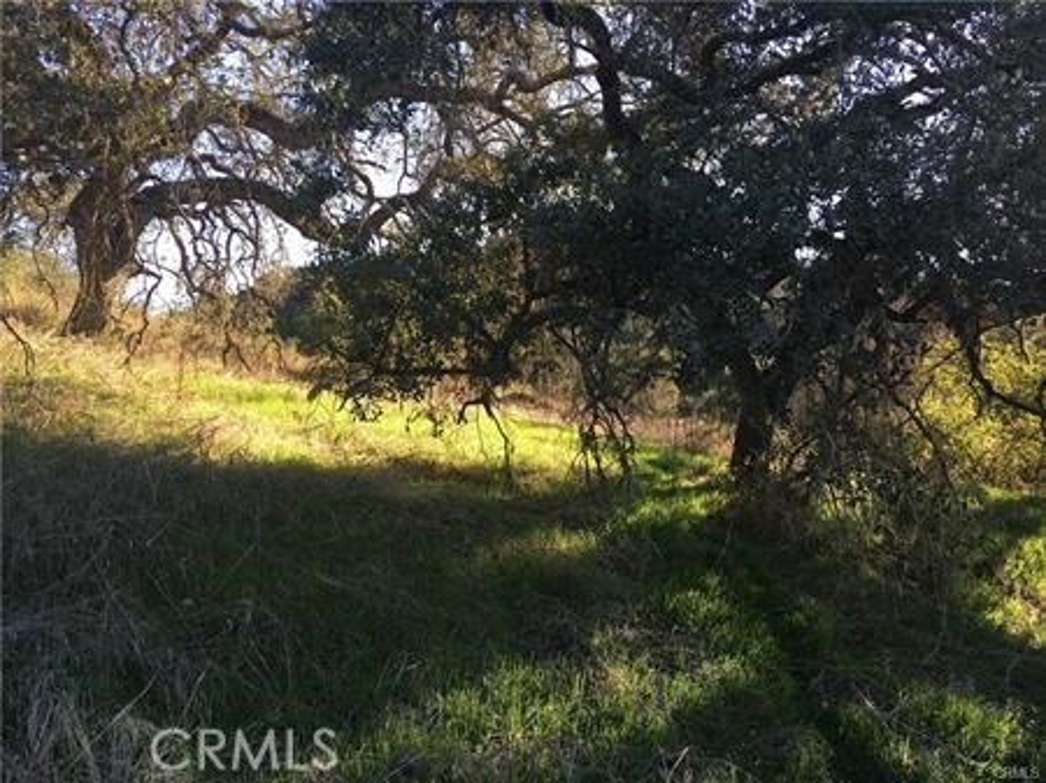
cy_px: 392
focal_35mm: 29
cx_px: 523
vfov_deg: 48.2
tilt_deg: +2.2
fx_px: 876
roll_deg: +5.2
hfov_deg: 61.7
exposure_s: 1/155
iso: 25
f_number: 2.2
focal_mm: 4.15
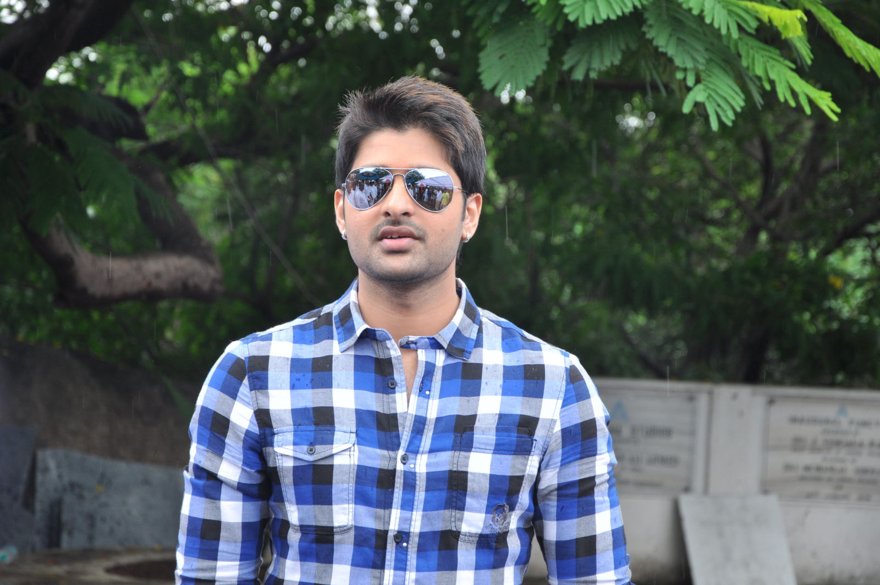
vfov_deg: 12.1
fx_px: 2747
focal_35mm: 112
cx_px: 440
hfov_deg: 18.2
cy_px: 292
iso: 250
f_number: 5.6
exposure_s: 1/160
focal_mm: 75
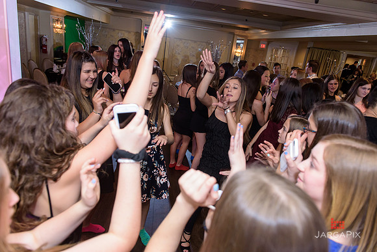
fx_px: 251
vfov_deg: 53.2
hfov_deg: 73.7
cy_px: 126
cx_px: 188
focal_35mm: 24
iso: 1600
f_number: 3.2
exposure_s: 1/125
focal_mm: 24
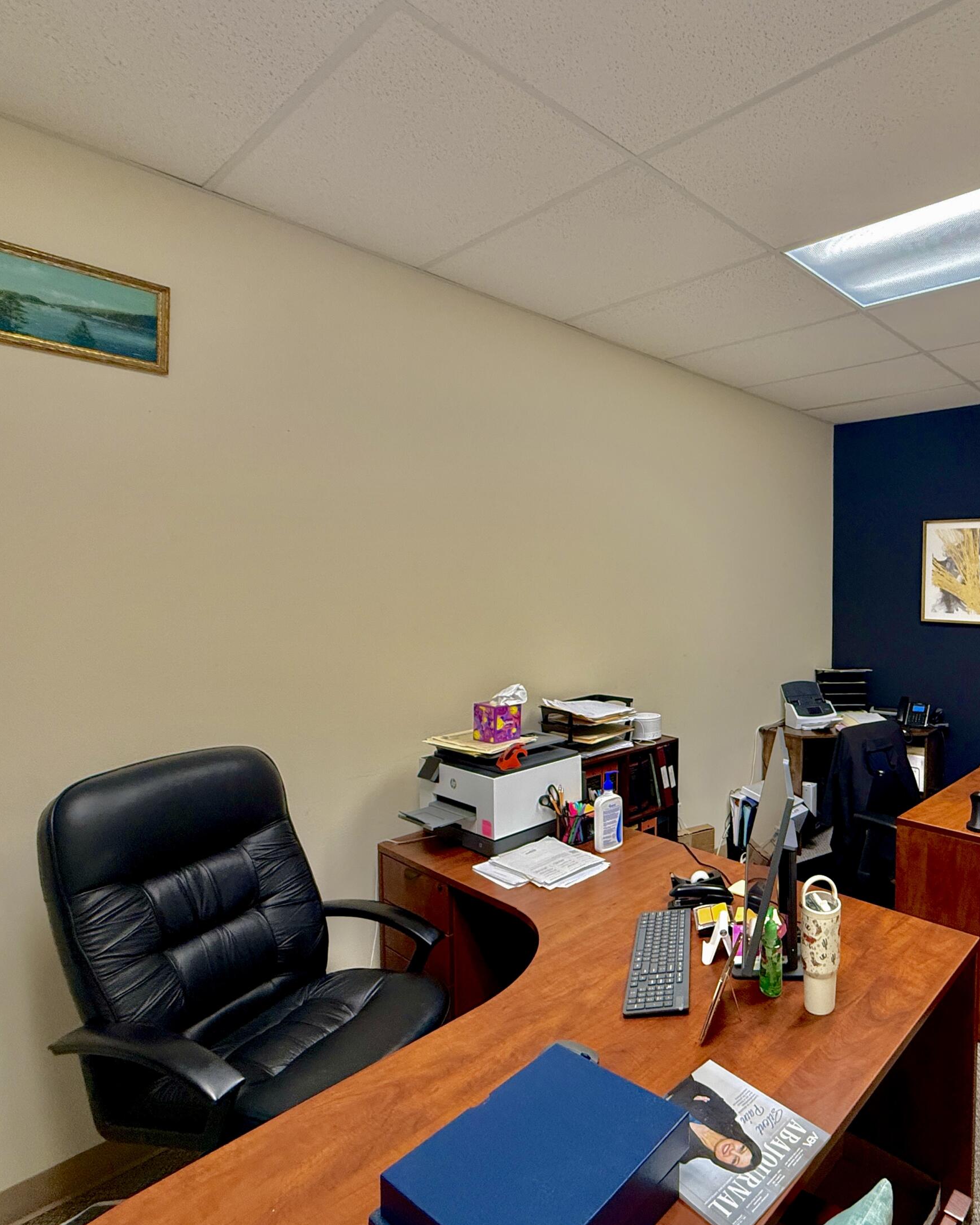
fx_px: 689
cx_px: 768
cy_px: 618
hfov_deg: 65.2
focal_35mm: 19
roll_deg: -0.5
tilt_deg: -2.6
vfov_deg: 83.3
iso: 320
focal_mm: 2.22
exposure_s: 1/120
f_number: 2.2
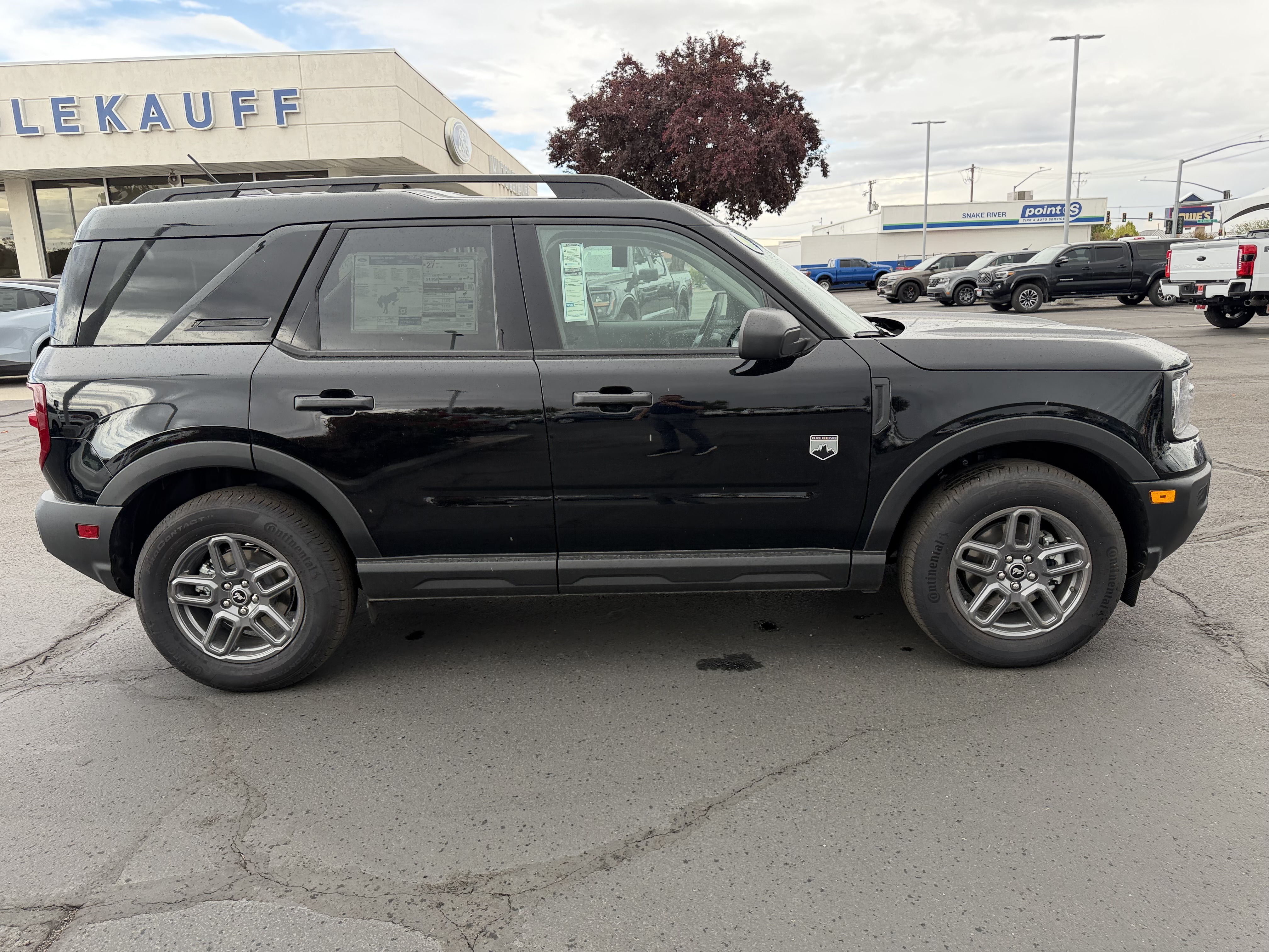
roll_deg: -2.4
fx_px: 880
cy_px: 476
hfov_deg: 71.6
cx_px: 634
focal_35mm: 24
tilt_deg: -13.7
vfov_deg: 56.8
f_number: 1.78
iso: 100
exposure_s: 1/822
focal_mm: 6.76
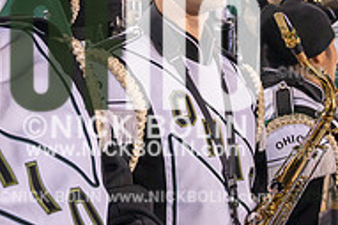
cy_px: 73
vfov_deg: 18.6
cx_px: 134
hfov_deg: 27.7
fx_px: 685
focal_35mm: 73
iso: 5000
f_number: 4.5
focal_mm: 24
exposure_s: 1/640
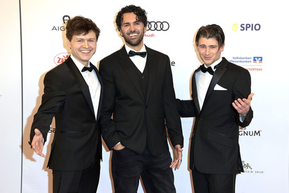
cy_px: 96
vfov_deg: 21.9
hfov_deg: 32.4
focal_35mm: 62
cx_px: 144
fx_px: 497
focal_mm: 62
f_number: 6.3
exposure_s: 1/250
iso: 400
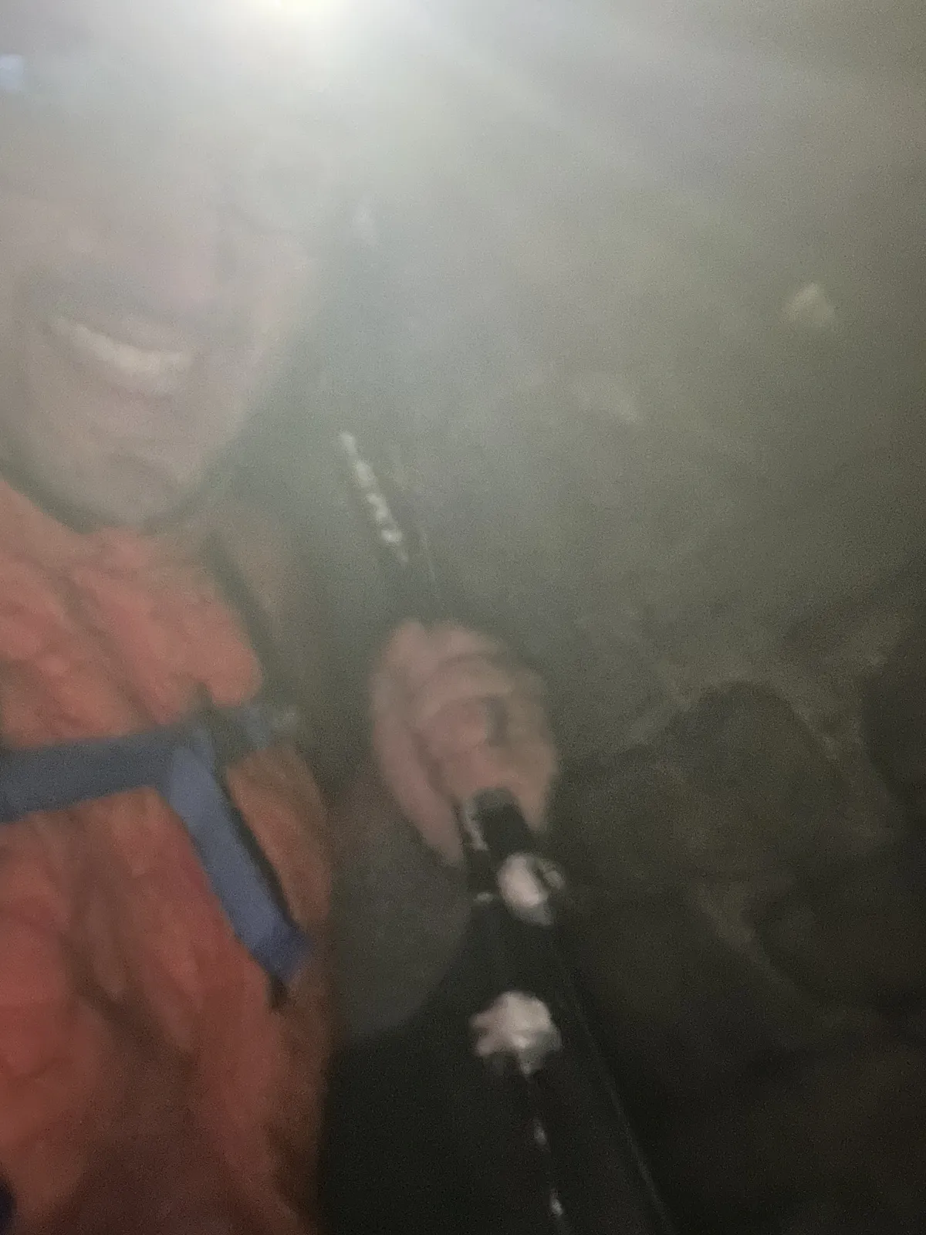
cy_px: 618
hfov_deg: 46.8
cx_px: 463
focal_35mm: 30
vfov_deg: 60.0
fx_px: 1070
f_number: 2.2
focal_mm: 2.71
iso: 1000
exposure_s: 1/8
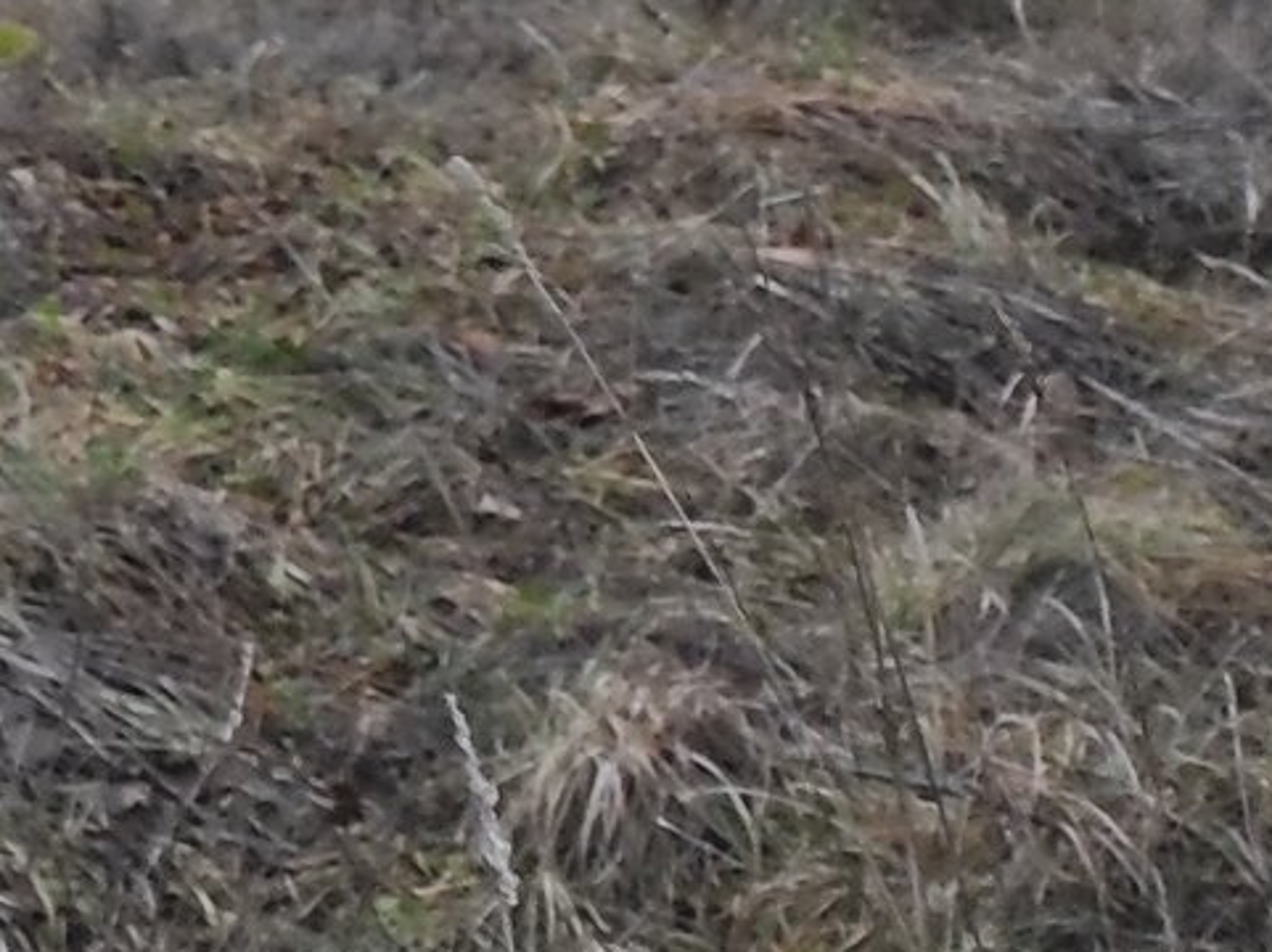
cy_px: -450
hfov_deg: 10.2
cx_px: -2365
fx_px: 5508
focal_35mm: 150
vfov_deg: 9.6
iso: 154
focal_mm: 5.43
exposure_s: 1/100
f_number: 1.89
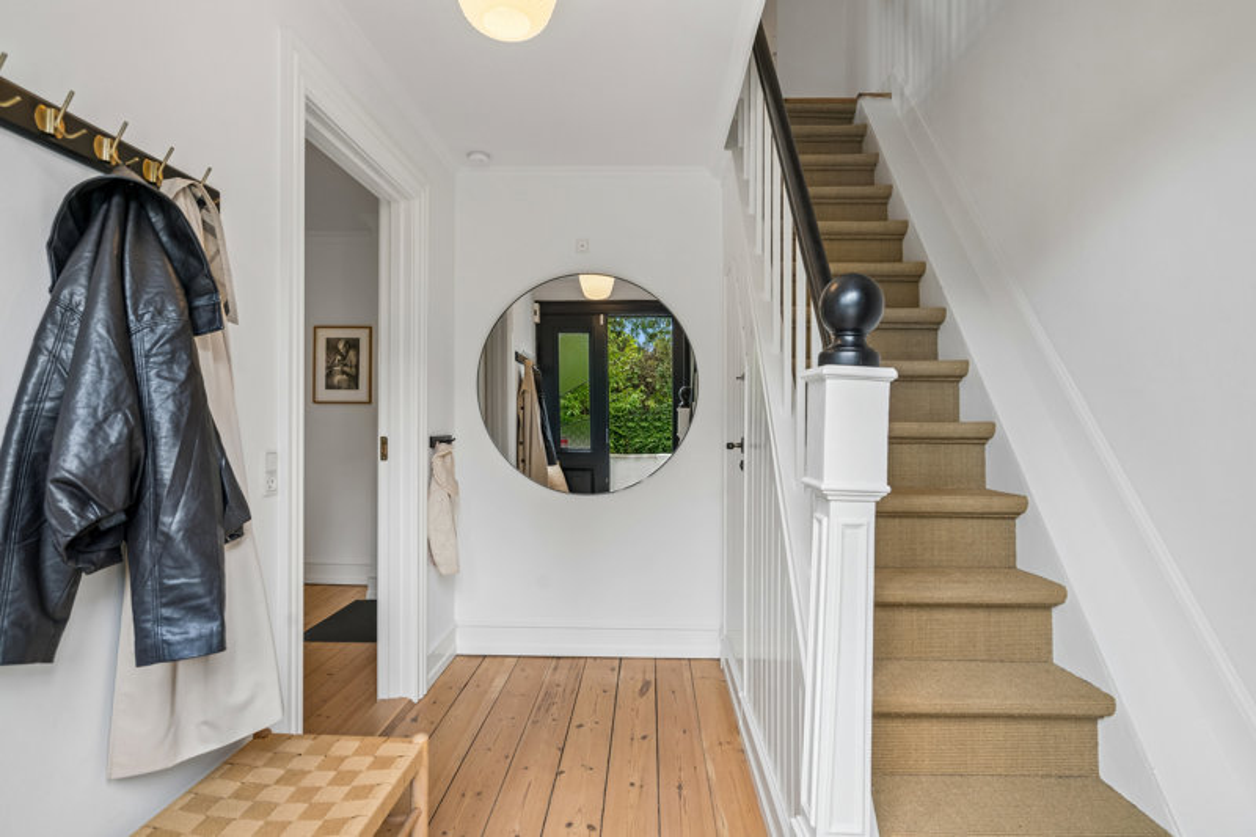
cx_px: 628
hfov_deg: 93.3
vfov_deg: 70.4
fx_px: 593
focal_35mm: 17
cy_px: 418
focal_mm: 17
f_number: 7.1
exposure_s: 1/60
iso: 800
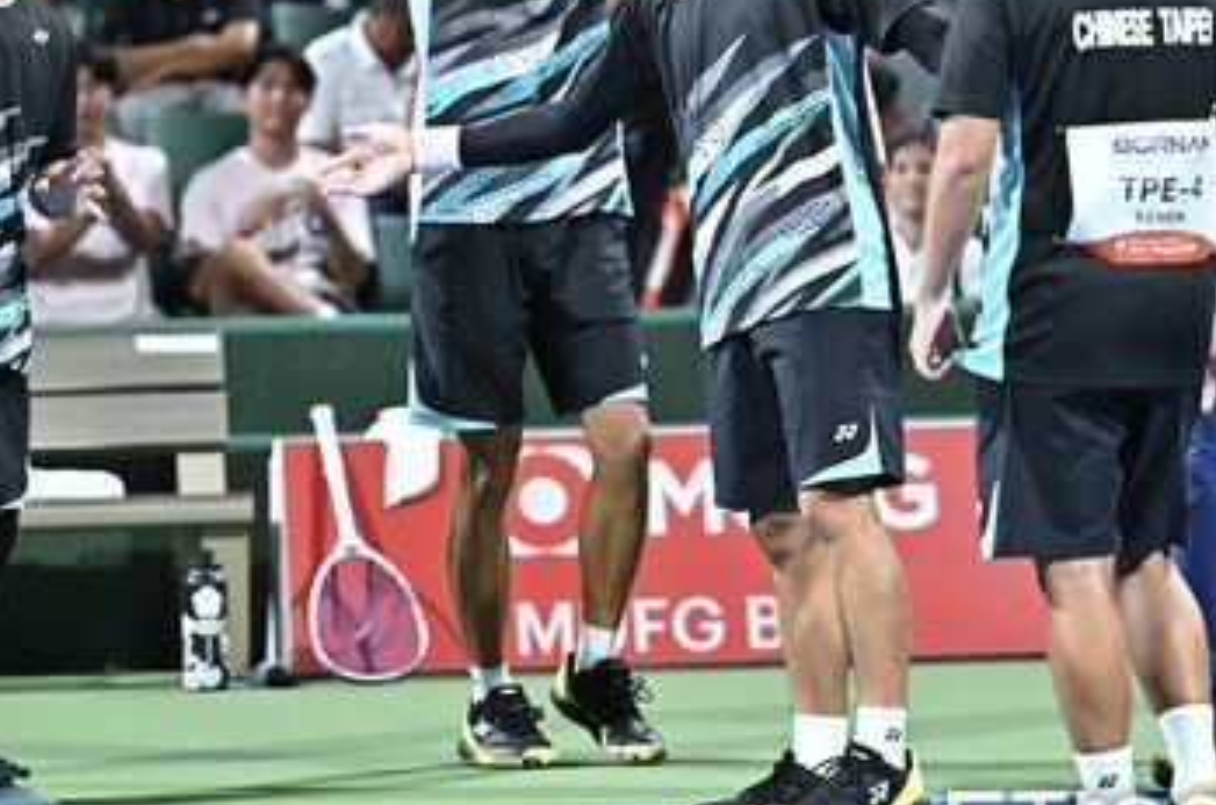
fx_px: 8695
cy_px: 199
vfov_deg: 5.3
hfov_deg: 8.0
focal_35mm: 258
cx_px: 537
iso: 1600
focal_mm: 150
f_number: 2.8
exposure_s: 1/500
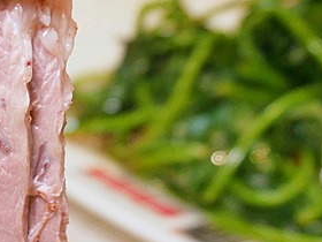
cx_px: -92
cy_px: 221
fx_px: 930
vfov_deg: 14.6
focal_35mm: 100
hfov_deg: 18.3
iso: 200
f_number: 3.5
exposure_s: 1/80
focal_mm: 14
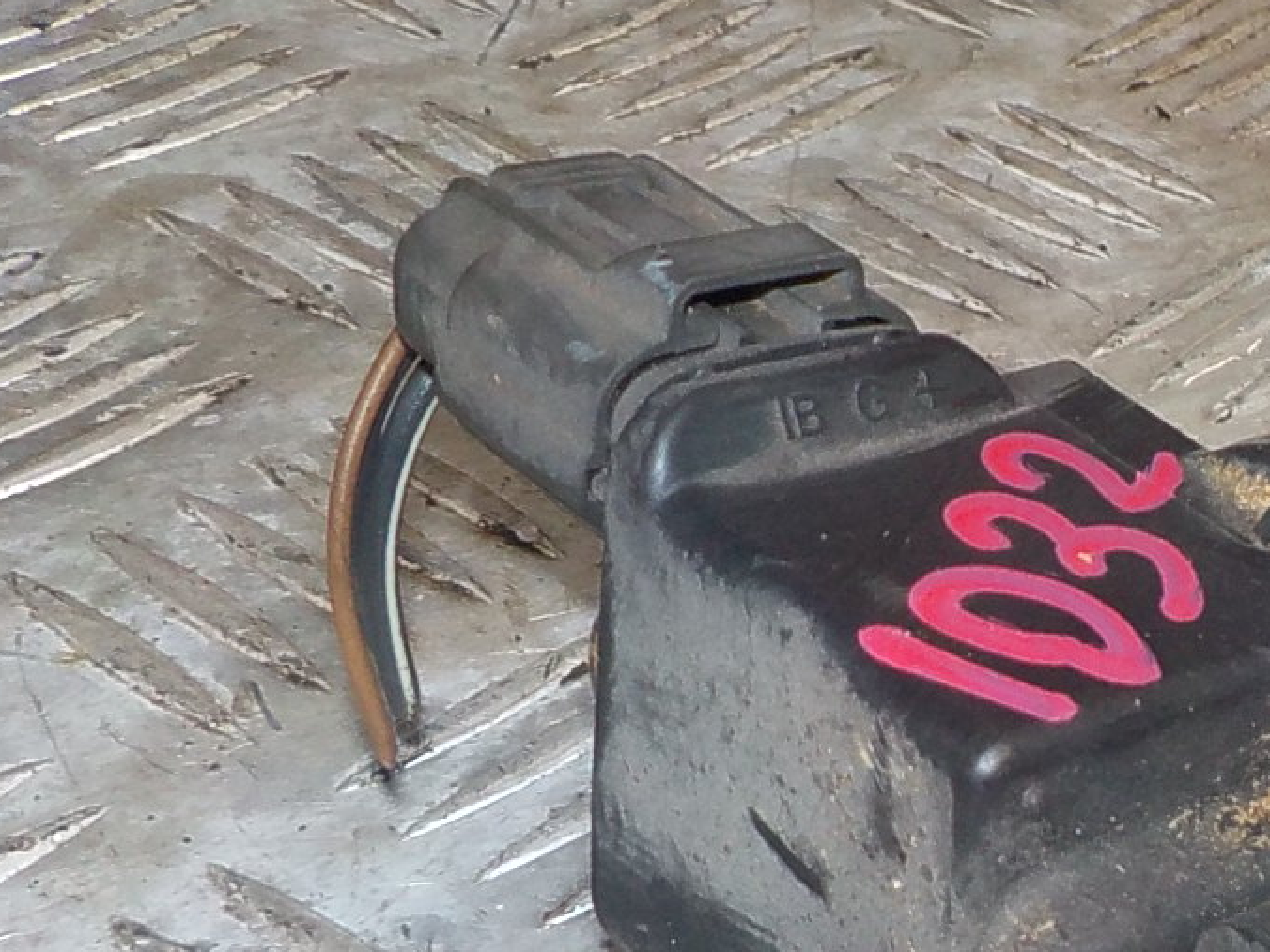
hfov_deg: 25.1
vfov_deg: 20.6
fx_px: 2605
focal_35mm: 71
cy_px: 682
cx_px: 1464
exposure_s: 1/30
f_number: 3.3
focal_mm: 4.1
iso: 200
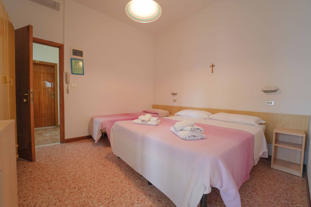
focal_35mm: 14
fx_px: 121
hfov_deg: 104.3
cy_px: 104
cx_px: 156
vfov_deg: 81.2
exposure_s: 1/100
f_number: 4
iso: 2000
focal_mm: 14
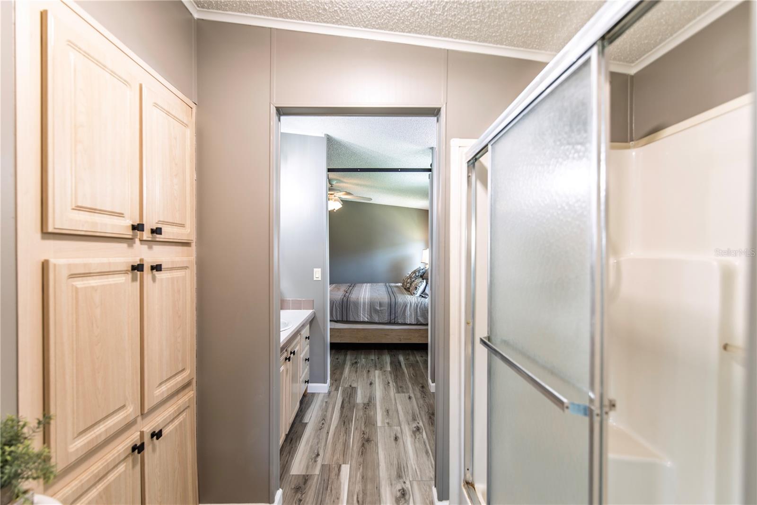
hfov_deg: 100.4
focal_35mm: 15
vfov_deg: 77.3
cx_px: 378
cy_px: 252
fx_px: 315
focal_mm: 15
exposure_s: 1/15
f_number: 2.8
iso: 100
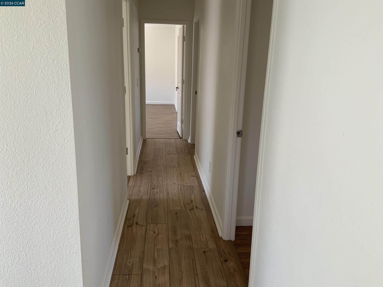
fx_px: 321
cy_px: 144
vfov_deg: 48.2
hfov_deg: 61.7
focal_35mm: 29
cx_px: 192
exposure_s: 1/120
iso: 40
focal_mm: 3
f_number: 1.8
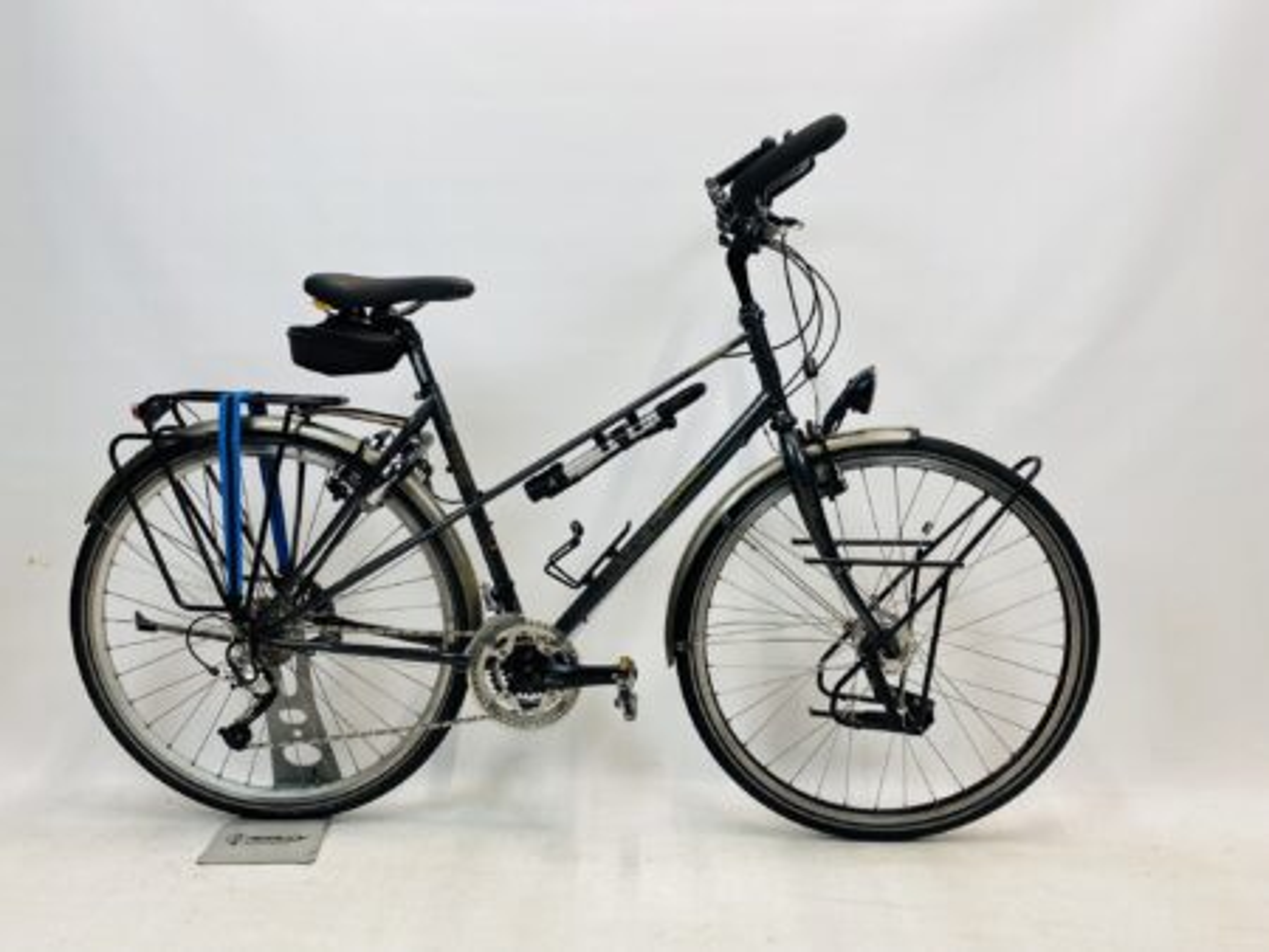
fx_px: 954
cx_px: 634
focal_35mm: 26
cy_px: 476
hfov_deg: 67.3
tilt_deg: -7.1
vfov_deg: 53.1
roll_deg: -0.3
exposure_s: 1/100
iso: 50
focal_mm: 4.25
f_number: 1.8
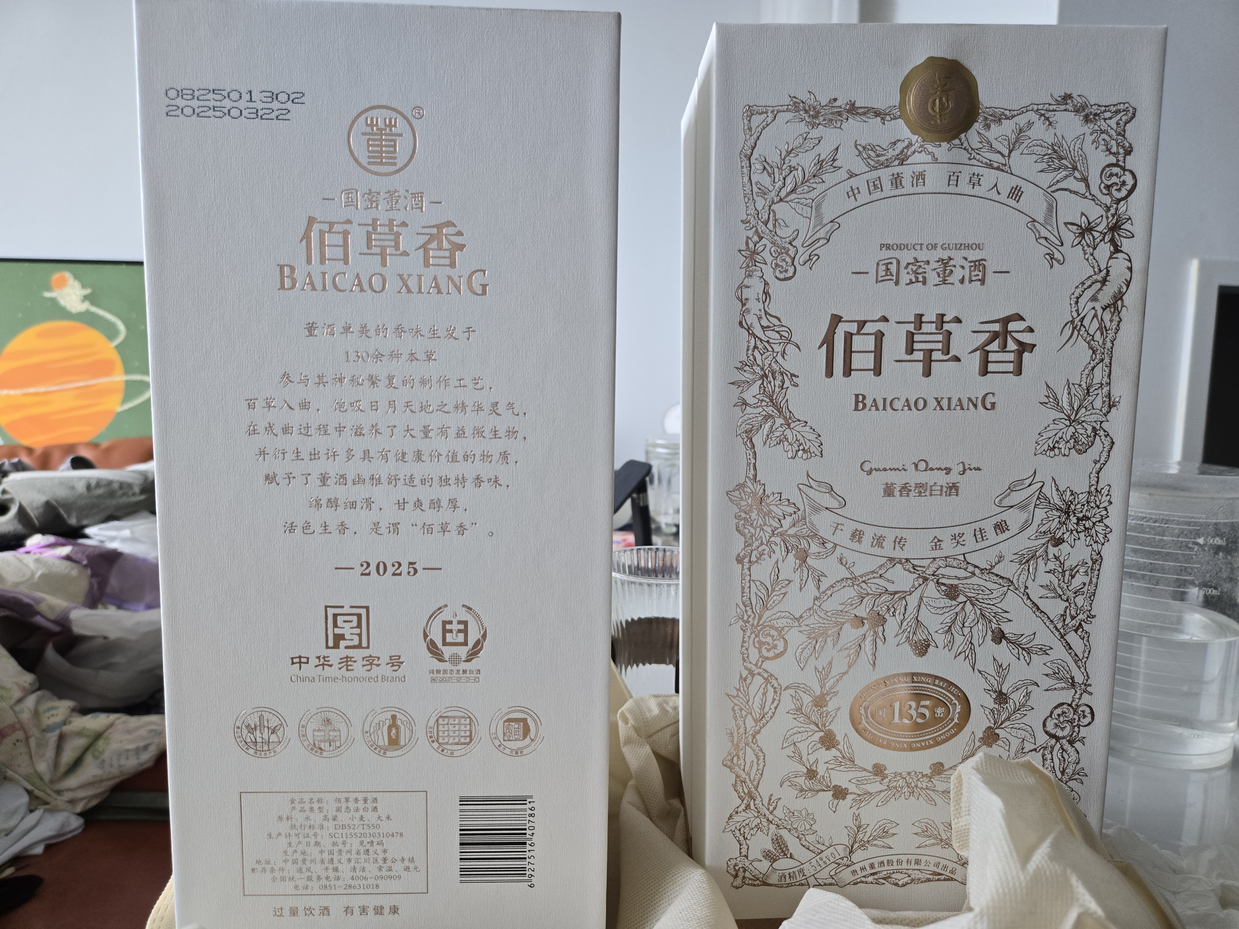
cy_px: 464
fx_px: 823
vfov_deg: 58.9
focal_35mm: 23
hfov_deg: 73.9
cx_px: 620
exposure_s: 1/180
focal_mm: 5.4
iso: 160
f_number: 1.8
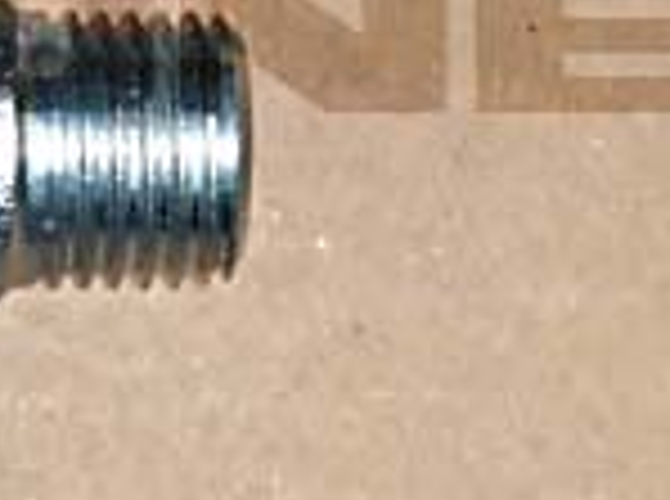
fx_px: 4325
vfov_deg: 6.6
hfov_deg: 8.7
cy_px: 140
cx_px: -252
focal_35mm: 224
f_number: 5
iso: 800
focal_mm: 9.39
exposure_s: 1/500
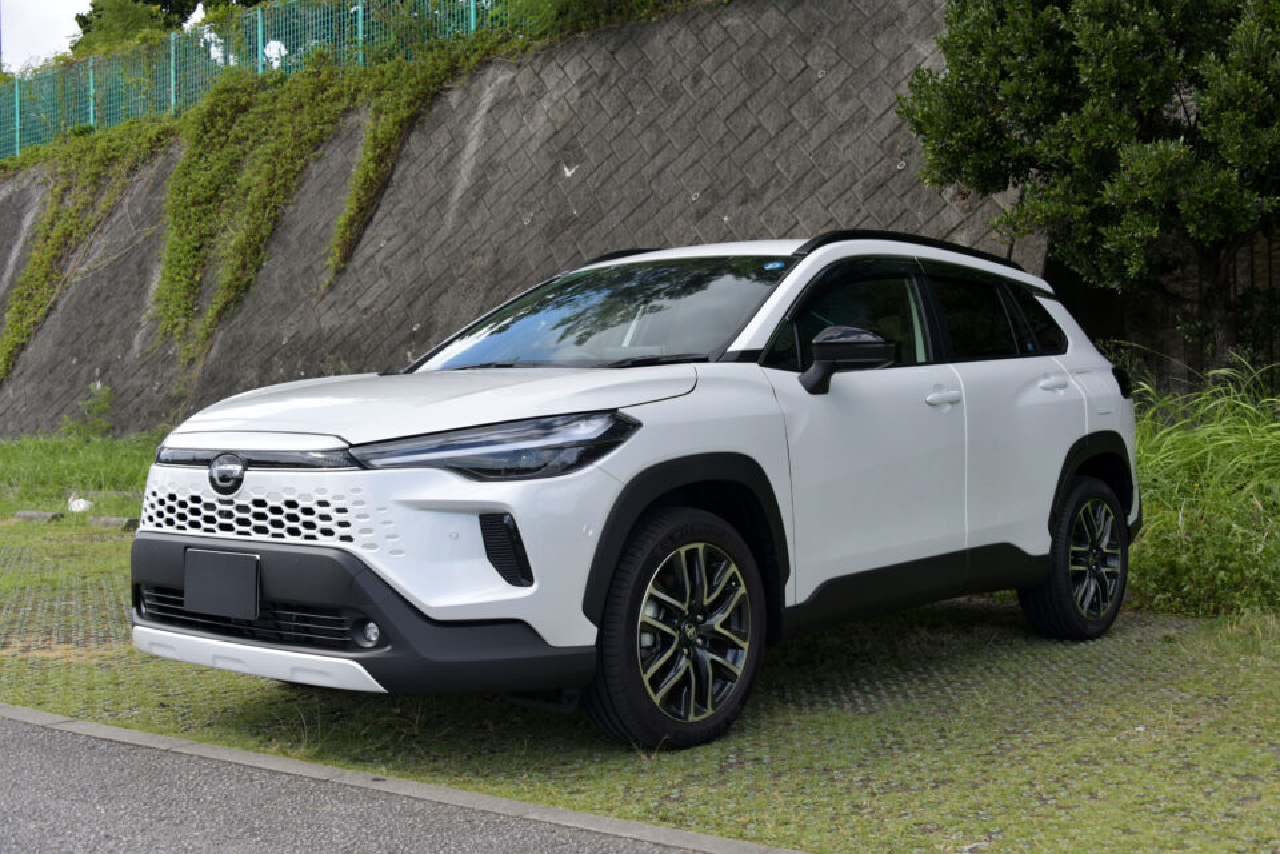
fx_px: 1493
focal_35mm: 42
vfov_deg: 31.9
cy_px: 427
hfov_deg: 46.4
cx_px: 640
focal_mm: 42
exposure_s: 1/2500
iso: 1000
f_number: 7.1
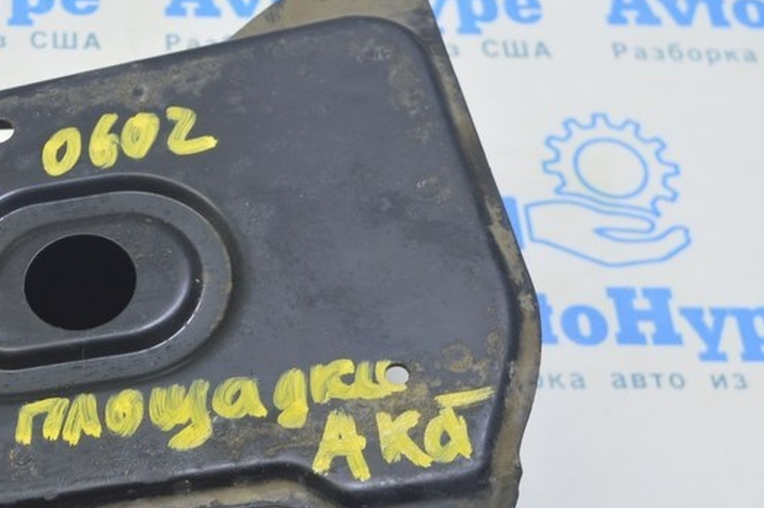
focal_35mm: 79
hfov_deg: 24.8
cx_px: 55
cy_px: 343
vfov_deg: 17.2
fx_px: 1674
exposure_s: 1/20
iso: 400
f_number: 5.6
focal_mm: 27
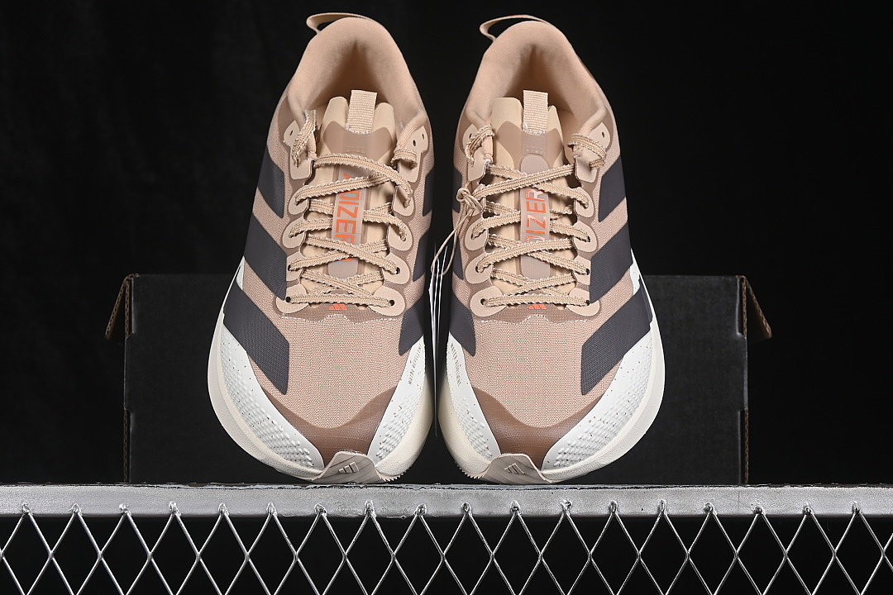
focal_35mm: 75
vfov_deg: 18.2
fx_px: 1860
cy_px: 298
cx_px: 446
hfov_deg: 27.0
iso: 160
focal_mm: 50
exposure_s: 1/80
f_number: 8
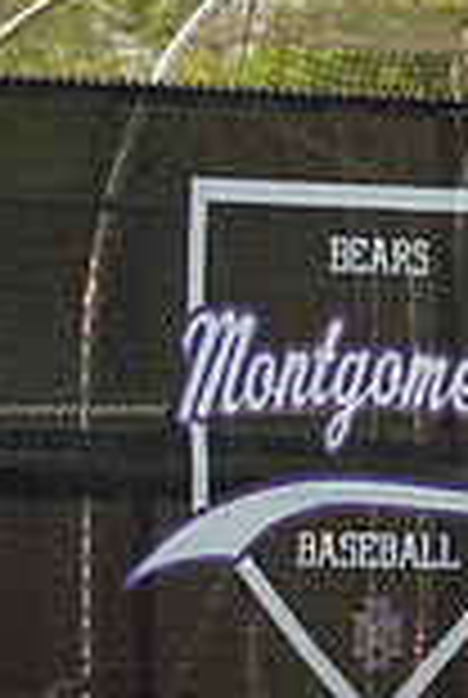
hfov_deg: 1.2
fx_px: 23061
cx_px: 1287
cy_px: 633
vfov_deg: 1.7
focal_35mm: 1188
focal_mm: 318
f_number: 6.3
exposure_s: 1/1250
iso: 800
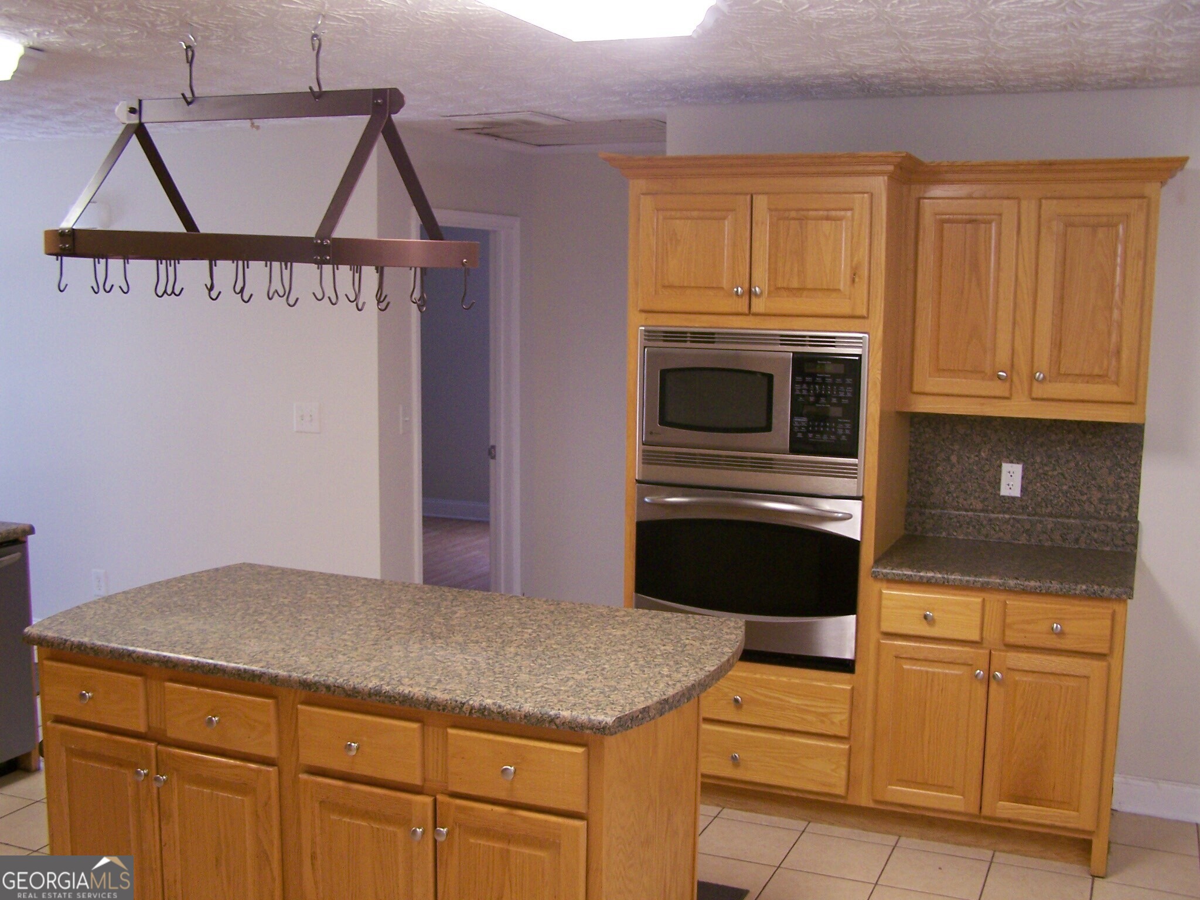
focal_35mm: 38
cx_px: 600
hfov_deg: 49.0
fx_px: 1317
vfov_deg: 37.7
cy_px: 450
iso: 160
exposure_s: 1/13
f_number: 2.8
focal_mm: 6.3
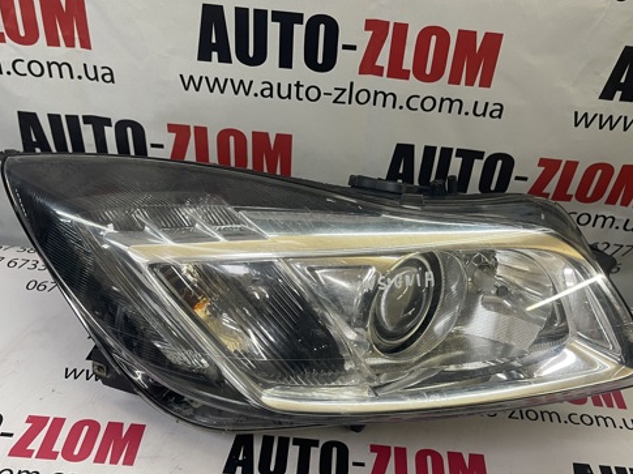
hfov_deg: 55.4
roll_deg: -6.5
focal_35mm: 33
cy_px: 276
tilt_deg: -40.9
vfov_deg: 42.8
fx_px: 603
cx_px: 335
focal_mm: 5.1
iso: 125
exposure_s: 1/93
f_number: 1.6
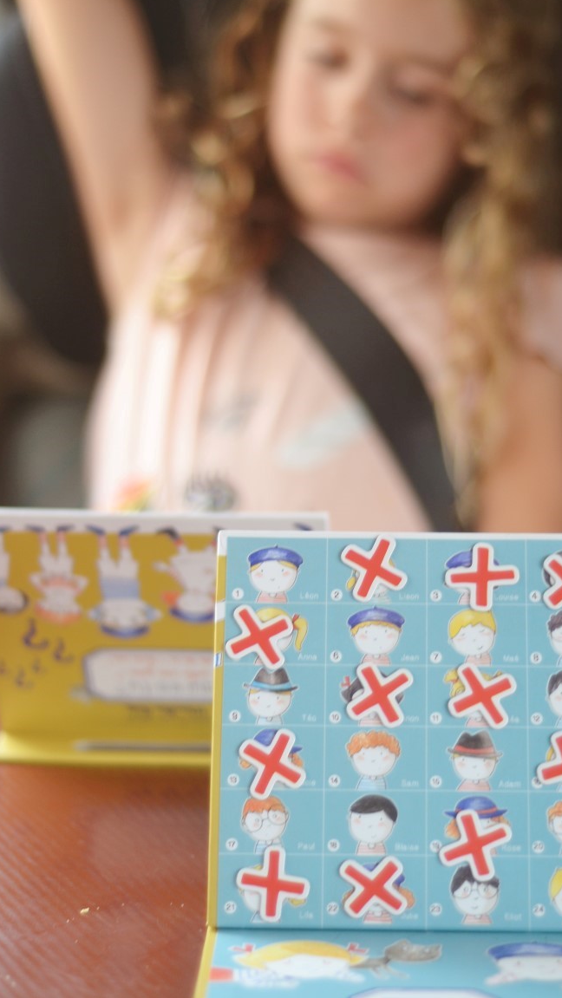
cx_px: 323
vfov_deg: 26.8
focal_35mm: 79
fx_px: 2092
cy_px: 497
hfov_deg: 15.3
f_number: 1.8
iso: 400
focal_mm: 50
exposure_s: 1/100
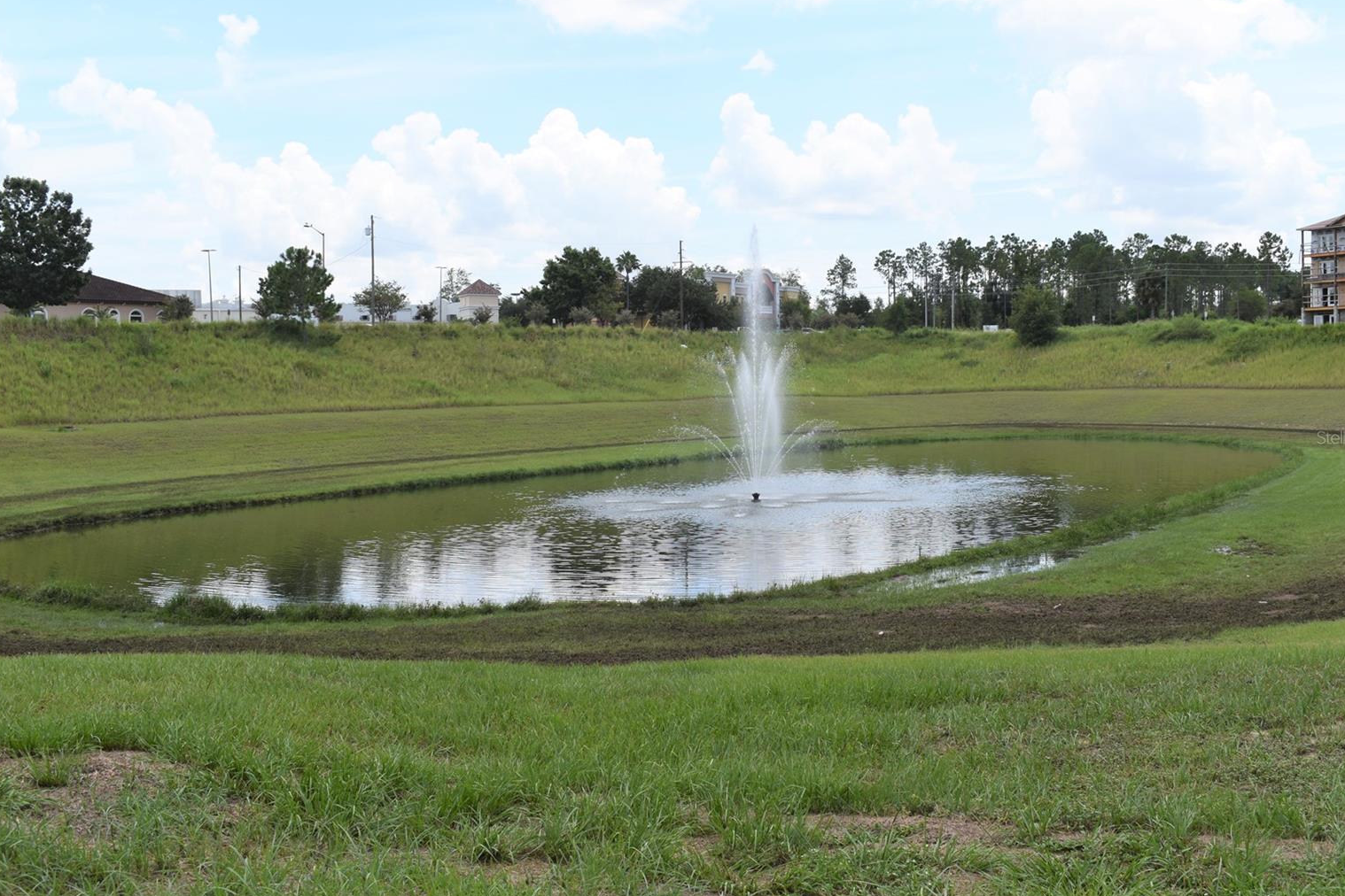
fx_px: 1477
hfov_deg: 49.0
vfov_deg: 33.8
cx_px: 687
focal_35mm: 40
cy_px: 437
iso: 100
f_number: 10
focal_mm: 25
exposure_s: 1/200
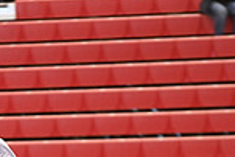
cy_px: 284
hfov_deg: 2.7
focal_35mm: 769
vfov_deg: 1.8
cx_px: 36
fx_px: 5025
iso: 1600
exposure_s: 1/250
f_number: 2.8
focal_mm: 200
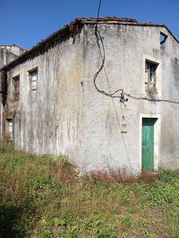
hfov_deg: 56.8
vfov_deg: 71.6
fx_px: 165
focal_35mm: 24
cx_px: 90
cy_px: 119
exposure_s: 1/408
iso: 50
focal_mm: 5.24
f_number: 1.7
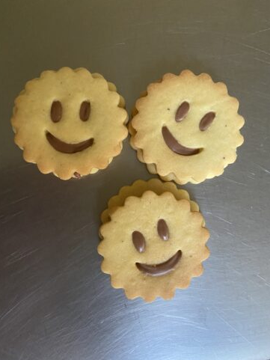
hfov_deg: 51.4
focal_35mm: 27
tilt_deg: -87.1
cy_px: 182
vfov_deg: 65.3
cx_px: 136
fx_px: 281
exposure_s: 1/38
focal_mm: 4.25
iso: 640
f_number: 1.8
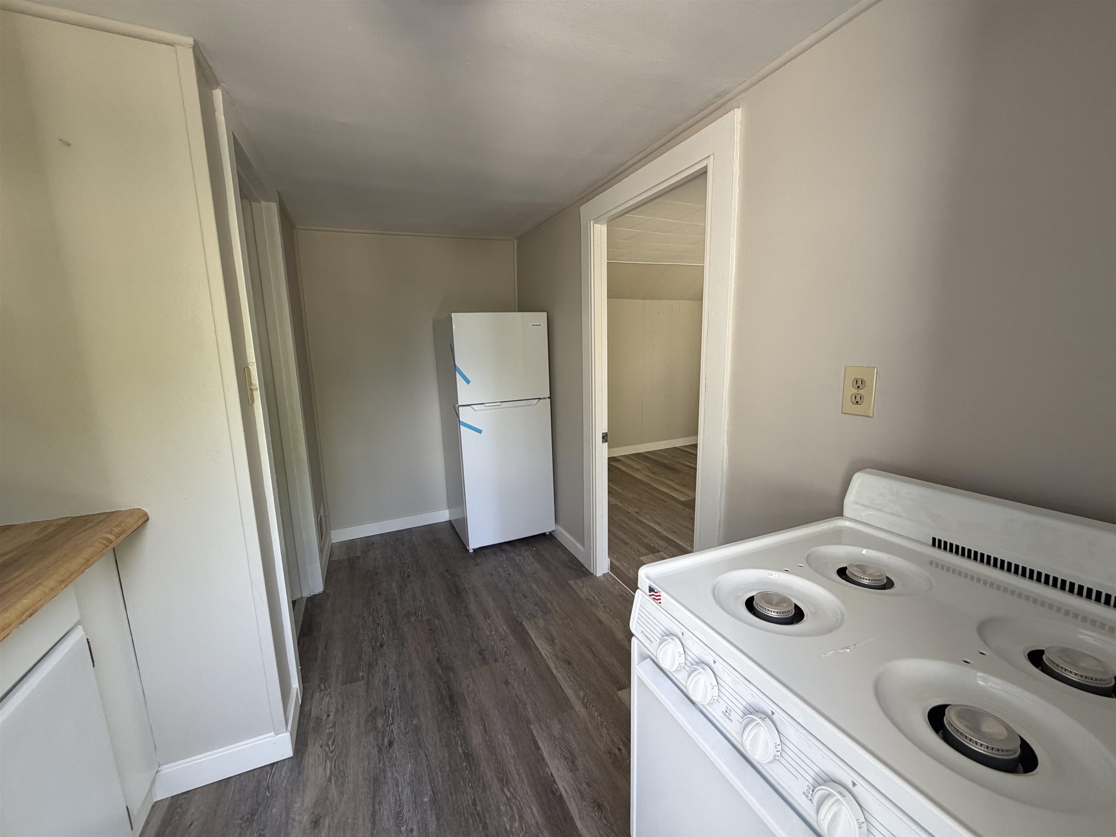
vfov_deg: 85.7
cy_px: 418
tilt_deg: -8.6
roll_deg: +1.0
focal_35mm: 14
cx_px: 558
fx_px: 451
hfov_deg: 102.1
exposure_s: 1/121
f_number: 2.2
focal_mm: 2.22
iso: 200
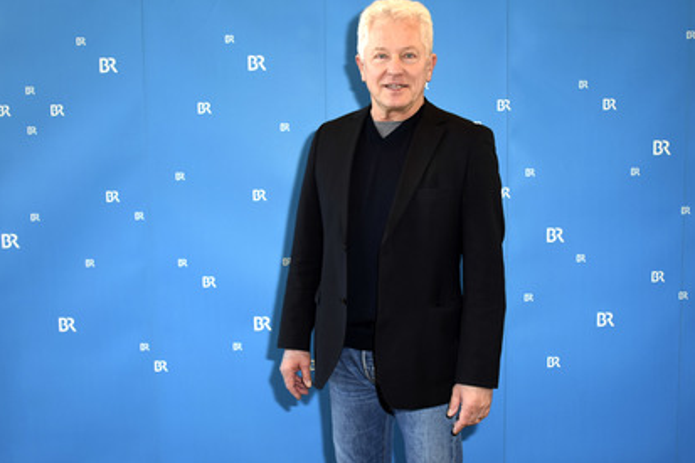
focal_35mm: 36
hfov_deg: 53.1
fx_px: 695
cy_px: 237
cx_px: 371
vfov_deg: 36.8
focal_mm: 22
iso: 640
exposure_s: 1/160
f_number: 4.5
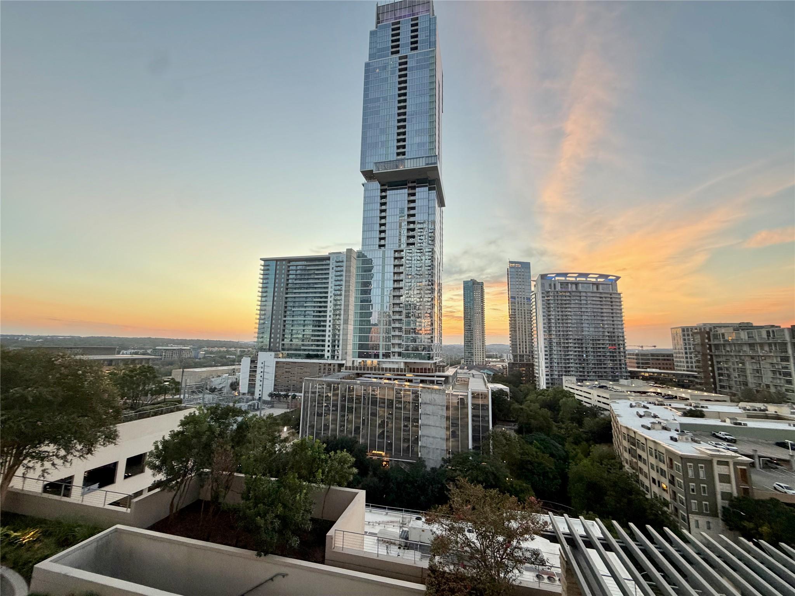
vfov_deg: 85.7
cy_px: 298
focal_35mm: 14
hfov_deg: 102.1
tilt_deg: +8.7
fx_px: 322
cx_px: 398
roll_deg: -0.8
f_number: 2.2
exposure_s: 1/110
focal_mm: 2.22
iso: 320
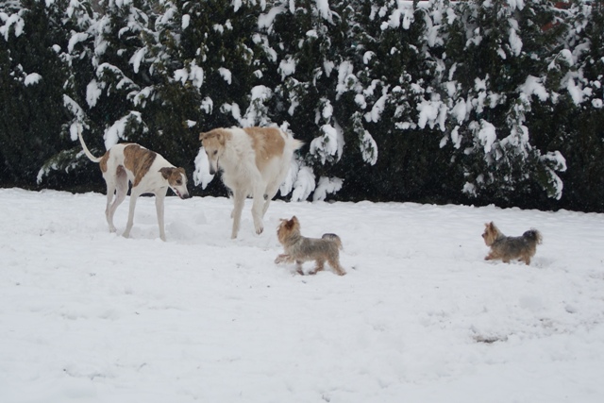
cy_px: 202
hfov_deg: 29.9
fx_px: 1133
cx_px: 302
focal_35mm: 68
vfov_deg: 20.2
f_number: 6.3
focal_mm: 45
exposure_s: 1/200
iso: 100
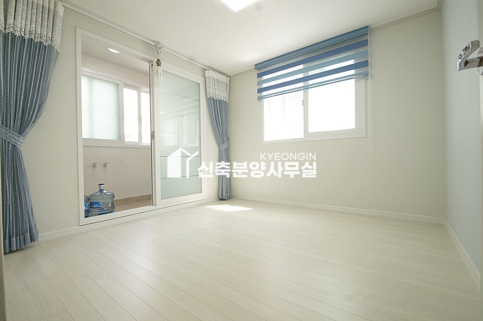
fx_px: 201
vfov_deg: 77.2
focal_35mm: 15
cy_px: 160
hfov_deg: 100.4
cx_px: 242
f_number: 9
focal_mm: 10
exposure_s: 1/40
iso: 800
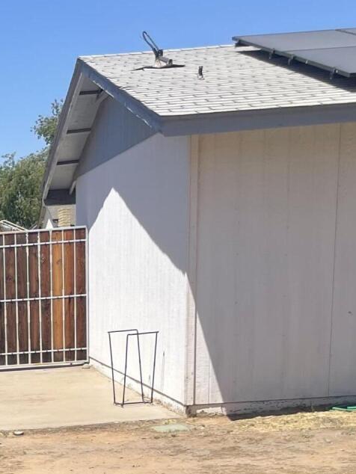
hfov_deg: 16.6
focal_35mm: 82
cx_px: -157
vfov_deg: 22.1
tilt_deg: -14.6
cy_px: 562
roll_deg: +3.7
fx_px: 1124
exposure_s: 1/3509
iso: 32
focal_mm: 4.2
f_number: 1.6
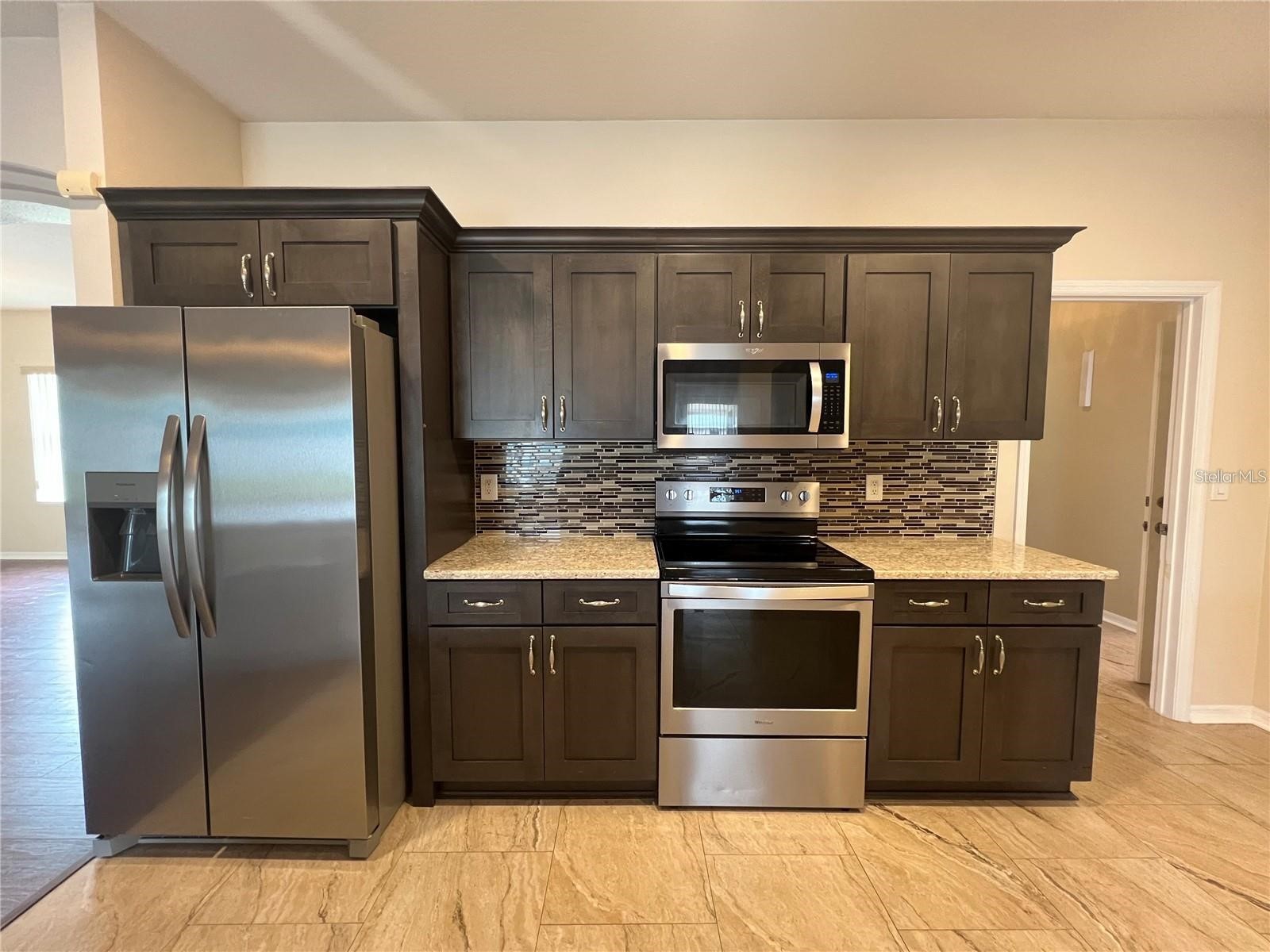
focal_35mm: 13
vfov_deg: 89.9
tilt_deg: -4.5
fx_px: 477
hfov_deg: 106.2
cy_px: 476
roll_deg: +0.1
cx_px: 635
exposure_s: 1/60
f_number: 1.8
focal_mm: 1.57
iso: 400
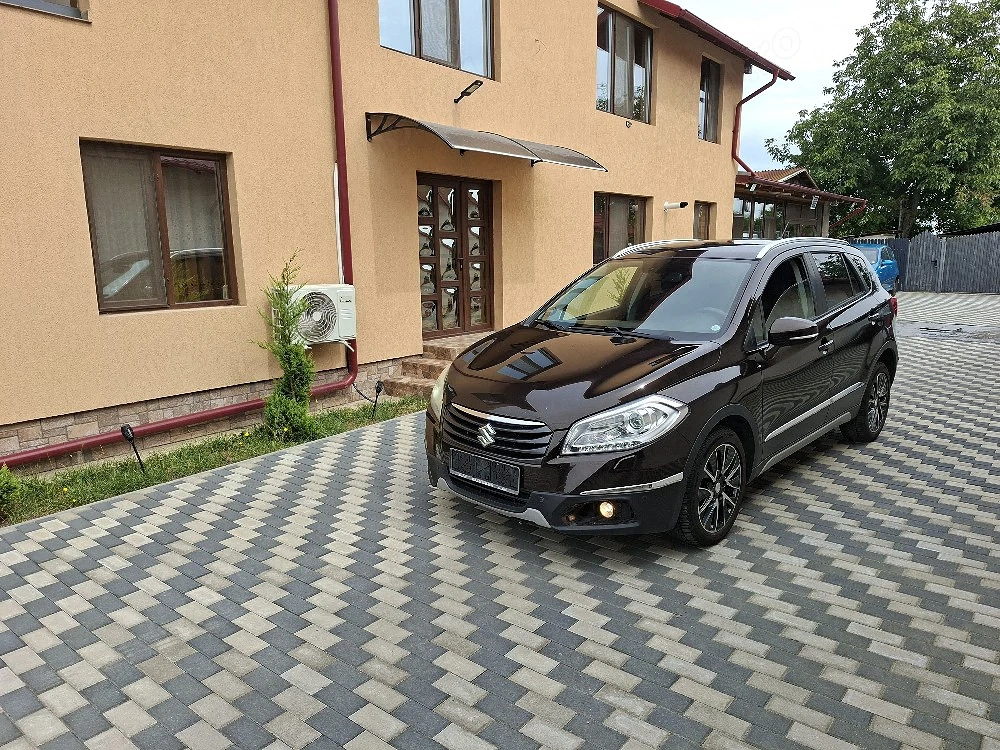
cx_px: 500
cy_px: 375
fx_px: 664
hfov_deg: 73.9
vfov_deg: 58.9
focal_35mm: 23
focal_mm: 5.54
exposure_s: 1/1111
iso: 50
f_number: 1.8
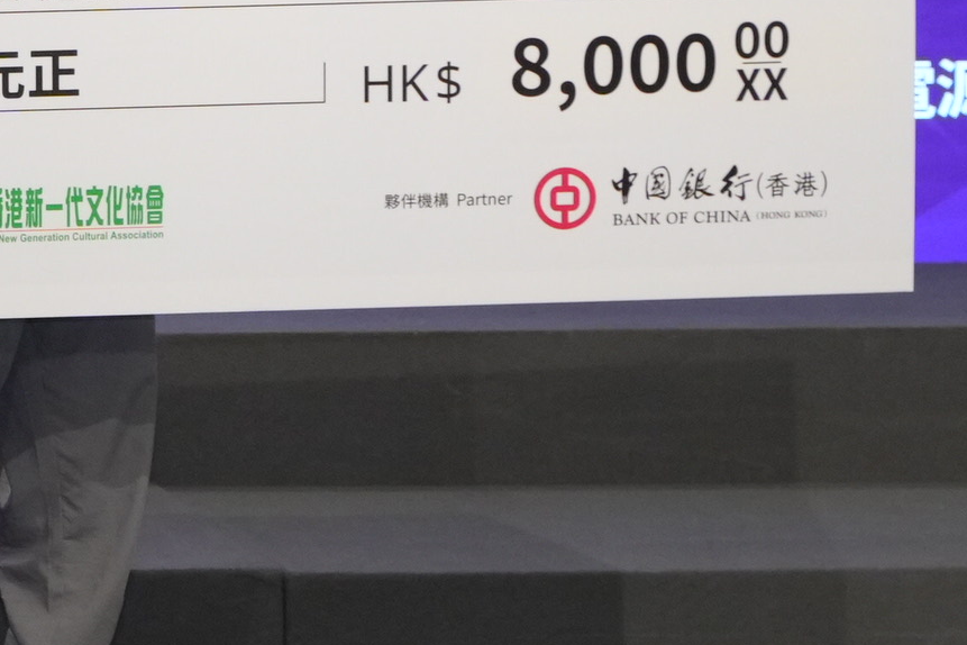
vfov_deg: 5.1
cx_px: -1322
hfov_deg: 7.3
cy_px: -419
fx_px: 7118
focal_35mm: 265
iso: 1600
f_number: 5.6
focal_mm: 48
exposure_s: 1/100
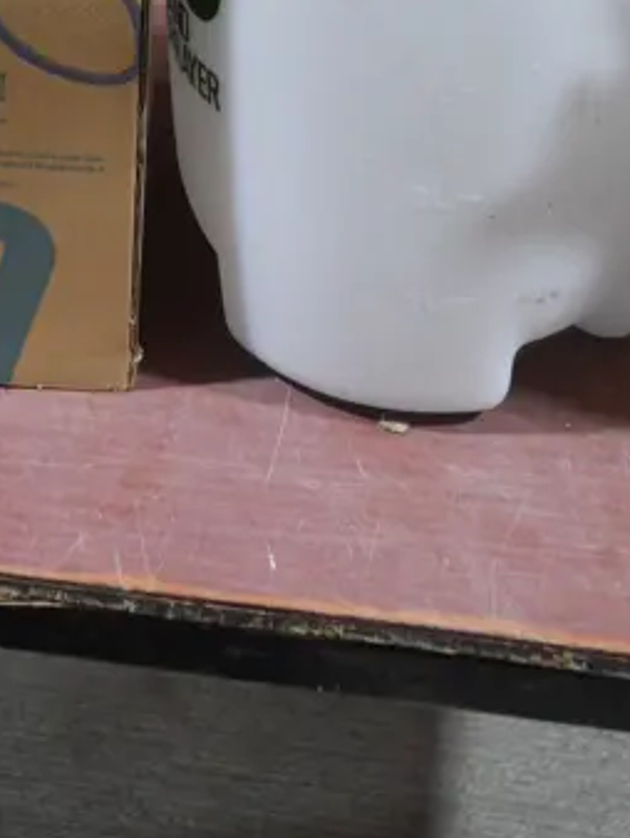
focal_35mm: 103
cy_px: -302
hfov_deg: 14.3
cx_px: 146
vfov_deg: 17.7
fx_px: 2496
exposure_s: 1/60
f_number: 4
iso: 800
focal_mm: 17
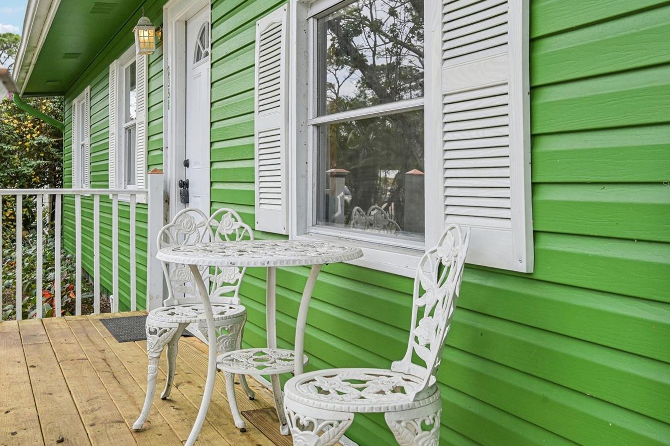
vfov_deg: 36.7
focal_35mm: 36
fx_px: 669
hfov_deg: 53.1
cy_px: 184
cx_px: 305
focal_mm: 30
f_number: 8
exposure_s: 1/320
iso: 400
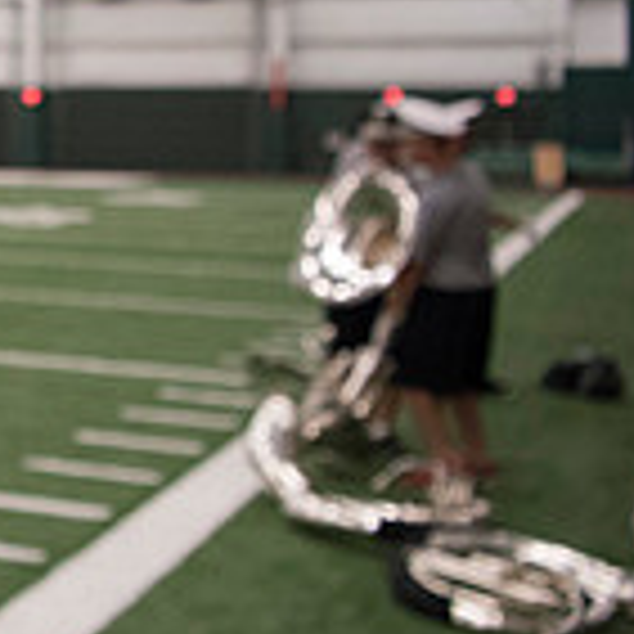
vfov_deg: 20.3
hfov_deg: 16.1
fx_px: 1741
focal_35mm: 84
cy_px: 88
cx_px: -630
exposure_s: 1/250
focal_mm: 24
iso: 3200
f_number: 3.2
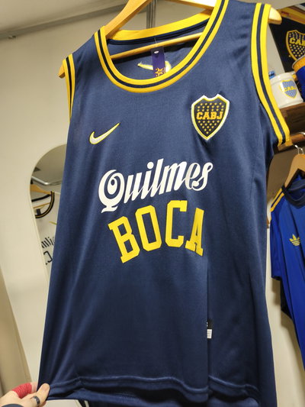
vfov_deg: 73.9
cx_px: 152
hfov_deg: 58.9
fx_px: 270
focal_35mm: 23
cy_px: 204
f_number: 1.65
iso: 1000
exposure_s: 1/50
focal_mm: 6.14
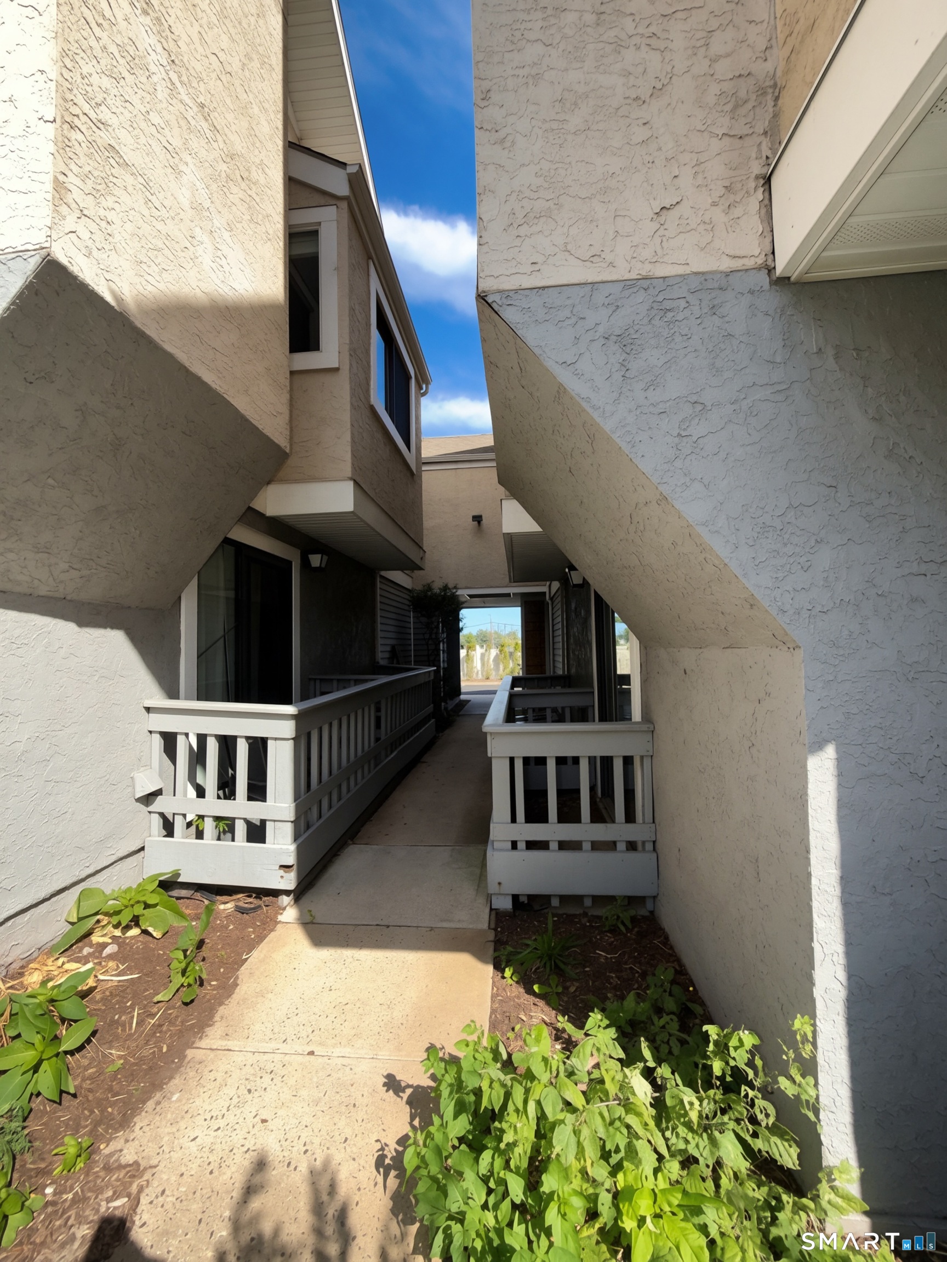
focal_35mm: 14
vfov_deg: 102.1
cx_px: 474
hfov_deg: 85.7
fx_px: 511
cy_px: 631
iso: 20
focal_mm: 2.22
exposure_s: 1/408
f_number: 2.2
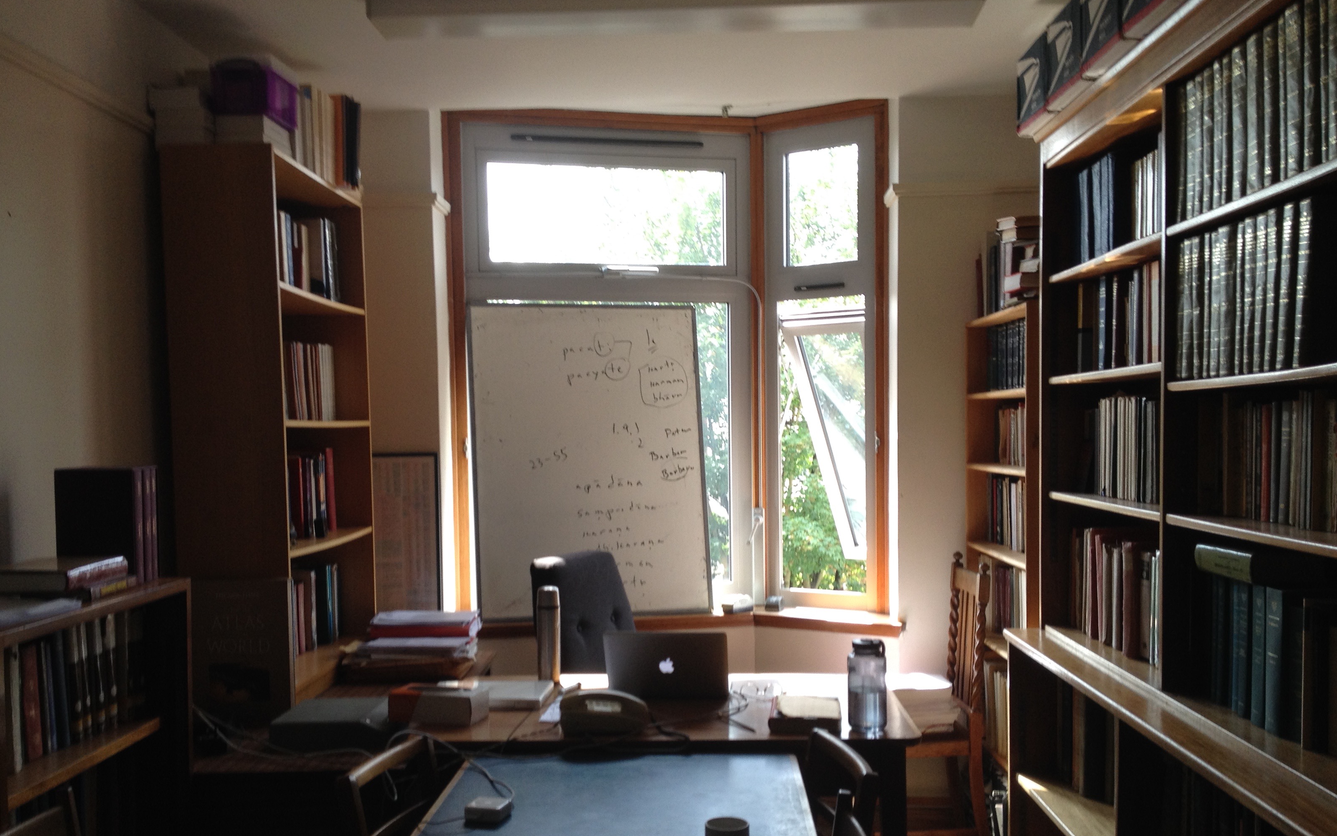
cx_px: 663
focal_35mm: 38
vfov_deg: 33.5
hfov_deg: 51.5
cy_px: 495
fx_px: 1385
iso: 64
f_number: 2.4
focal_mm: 4.28
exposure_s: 1/60
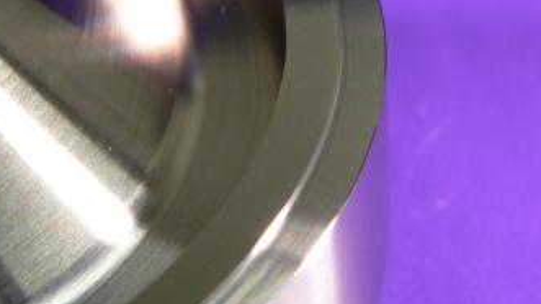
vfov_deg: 9.8
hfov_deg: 17.3
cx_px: 294
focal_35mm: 124
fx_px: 1778
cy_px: 88
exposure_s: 1/40
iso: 200
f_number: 2.8
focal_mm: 14.1
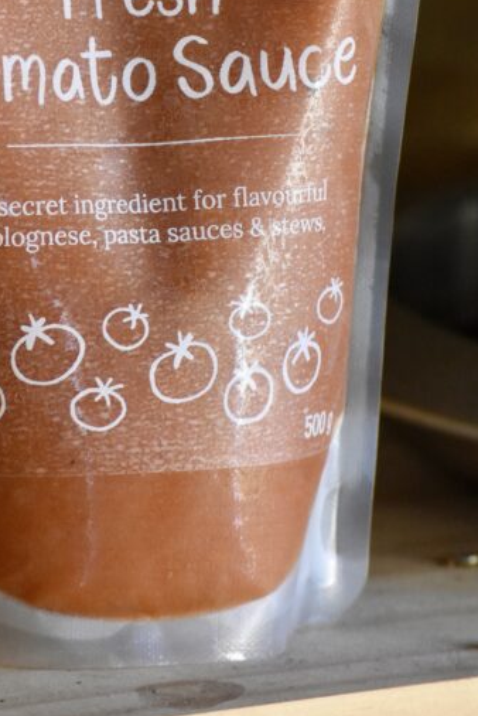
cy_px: 41
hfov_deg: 3.8
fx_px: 7239
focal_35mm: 364
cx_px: 158
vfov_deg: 5.6
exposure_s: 1/250
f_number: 4.8
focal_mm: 120
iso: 2500
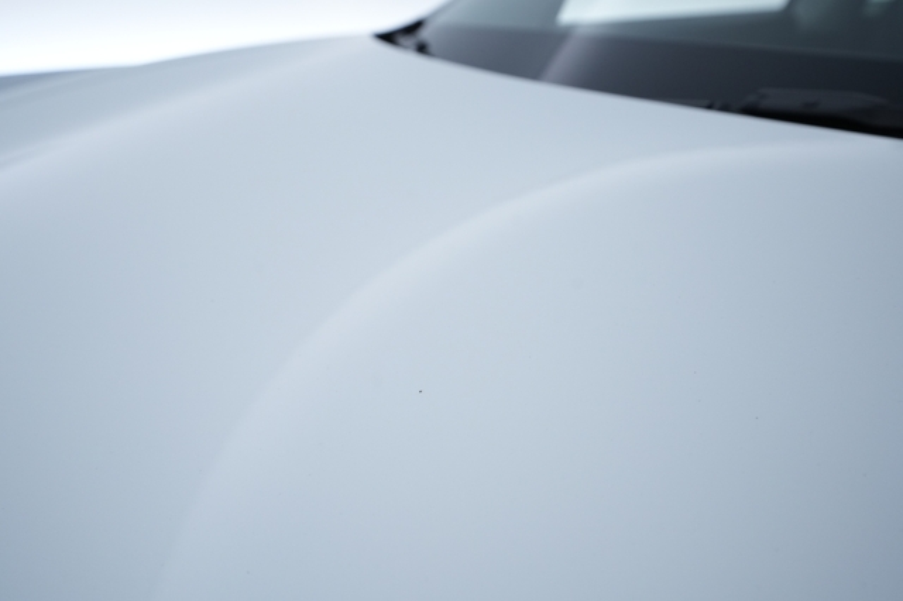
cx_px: 452
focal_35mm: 28
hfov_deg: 65.5
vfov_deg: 46.4
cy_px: 300
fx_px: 702
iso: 2000
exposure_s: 1/80
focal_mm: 28
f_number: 6.3
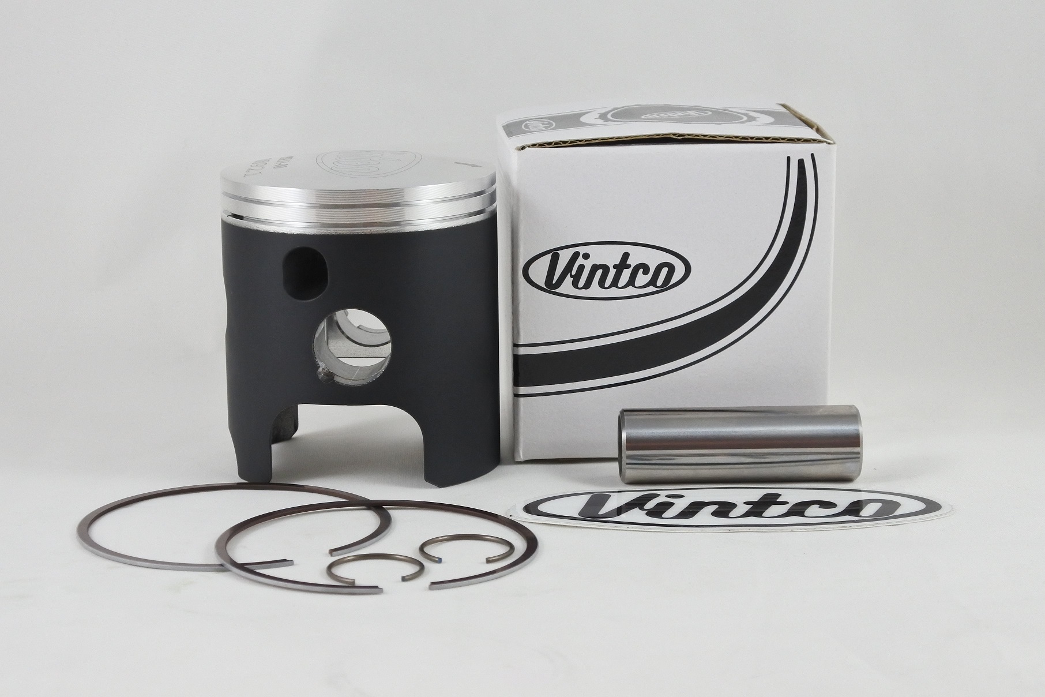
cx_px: 522
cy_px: 348
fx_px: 1625
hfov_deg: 35.6
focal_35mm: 56
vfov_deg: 24.2
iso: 500
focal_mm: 21
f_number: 4.8
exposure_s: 1/125
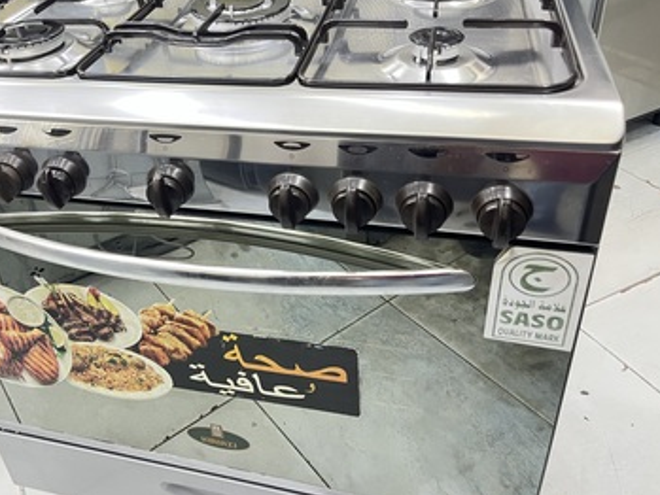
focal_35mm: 34
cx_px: 243
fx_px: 648
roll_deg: +6.8
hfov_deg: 53.3
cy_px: 180
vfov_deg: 41.5
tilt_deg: -31.2
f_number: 1.6
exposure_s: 1/60
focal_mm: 5.1
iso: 200
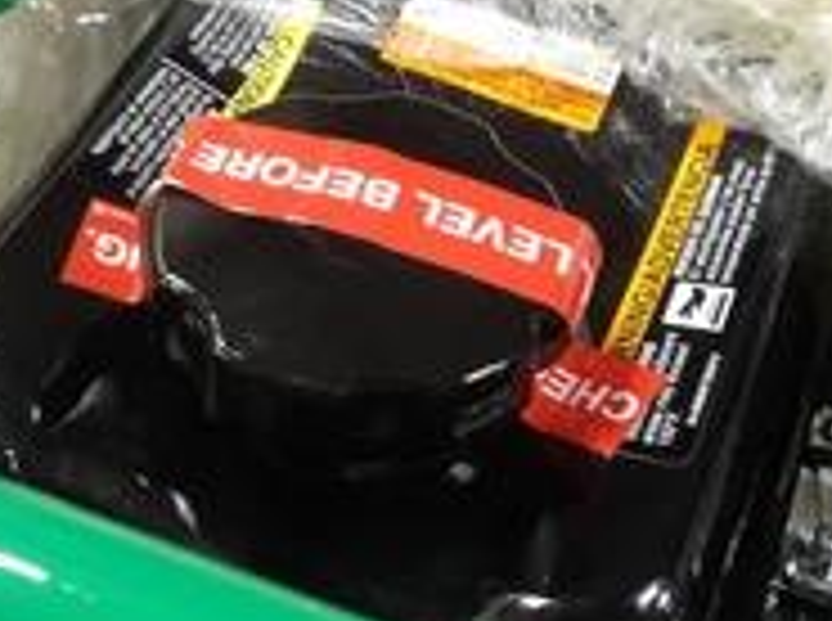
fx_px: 1247
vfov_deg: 27.9
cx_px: 436
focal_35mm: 52
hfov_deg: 36.9
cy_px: 279
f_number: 3.2
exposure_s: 1/33
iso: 178
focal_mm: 4.3
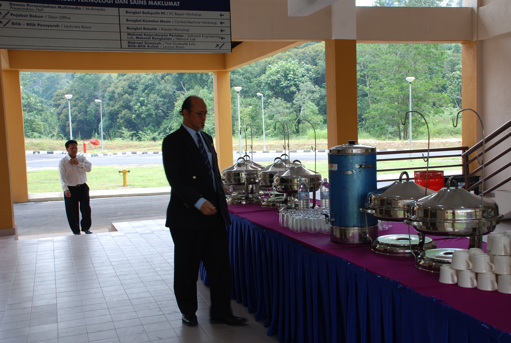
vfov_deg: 29.1
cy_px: 172
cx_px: 256
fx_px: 661
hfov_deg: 42.2
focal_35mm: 46
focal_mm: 31
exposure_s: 1/60
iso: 200
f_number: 6.3
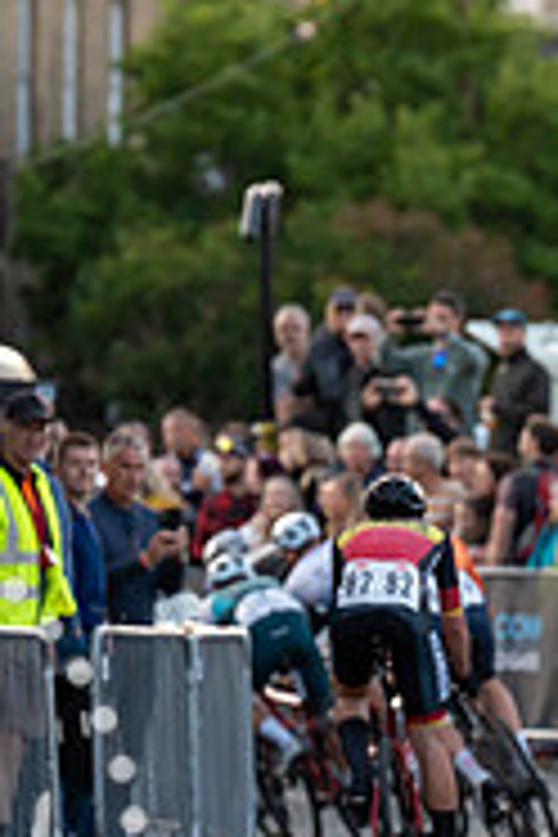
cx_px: 824
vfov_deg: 2.9
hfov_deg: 1.9
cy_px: 915
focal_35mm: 705
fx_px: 16390
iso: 1000
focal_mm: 173
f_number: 3.5
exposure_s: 1/800
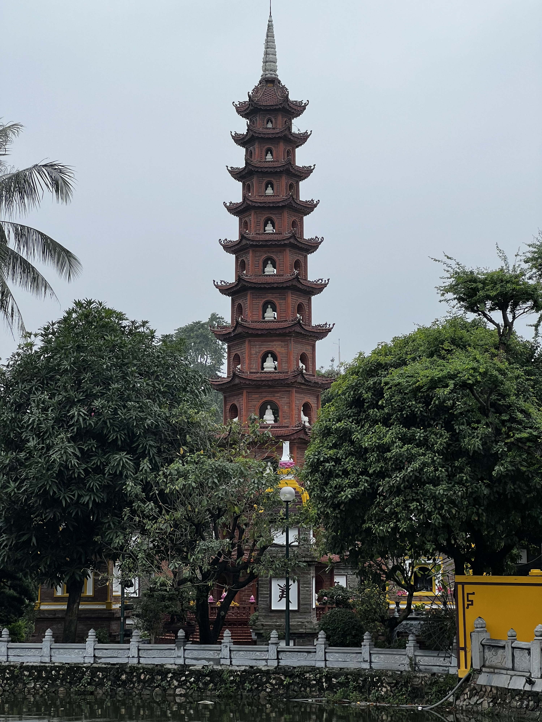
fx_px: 1608
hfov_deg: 19.1
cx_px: 271
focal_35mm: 77
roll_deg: +0.3
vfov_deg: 25.3
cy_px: 361
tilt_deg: +8.4
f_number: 2.8
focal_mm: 9
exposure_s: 1/182
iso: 32
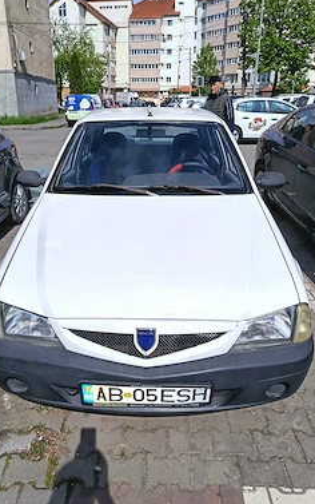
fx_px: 370
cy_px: 250
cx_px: 141
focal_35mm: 27
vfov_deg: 68.4
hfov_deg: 46.0
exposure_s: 1/1340
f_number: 1.75
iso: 100
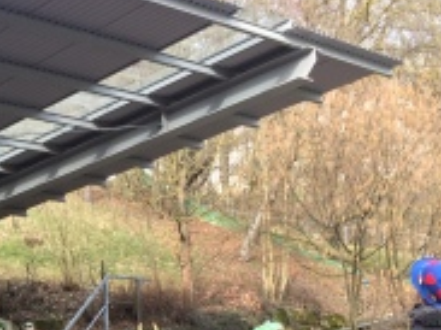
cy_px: 381
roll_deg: -0.3
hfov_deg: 23.8
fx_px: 968
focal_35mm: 76
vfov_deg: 18.5
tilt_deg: +1.2
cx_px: -65
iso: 32
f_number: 2.2
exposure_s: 1/230
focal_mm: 4.15
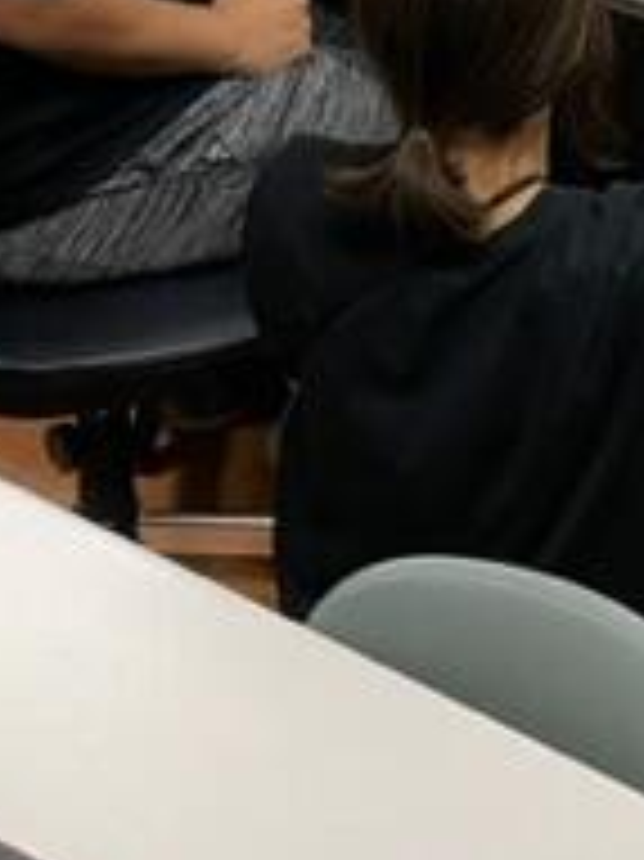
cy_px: -167
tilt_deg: -23.7
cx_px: 468
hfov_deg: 16.9
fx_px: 2160
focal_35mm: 87
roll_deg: -0.7
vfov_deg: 21.0
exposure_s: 1/60
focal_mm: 4.2
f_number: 1.6
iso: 80
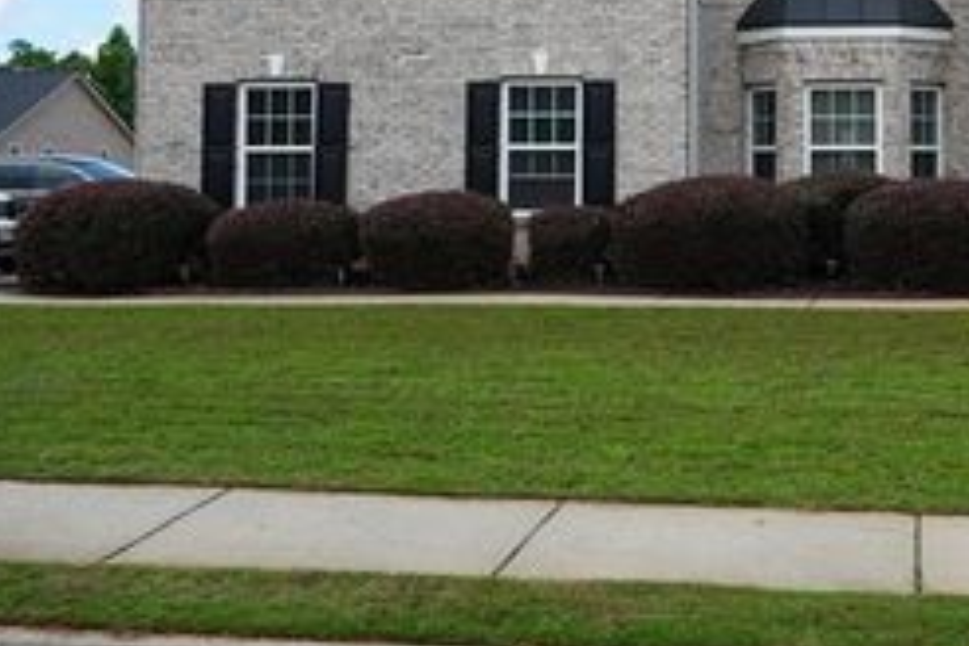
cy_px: 93
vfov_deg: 21.9
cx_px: 835
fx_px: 1642
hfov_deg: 31.6
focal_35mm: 61
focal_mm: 20
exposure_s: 1/500
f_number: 5
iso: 100
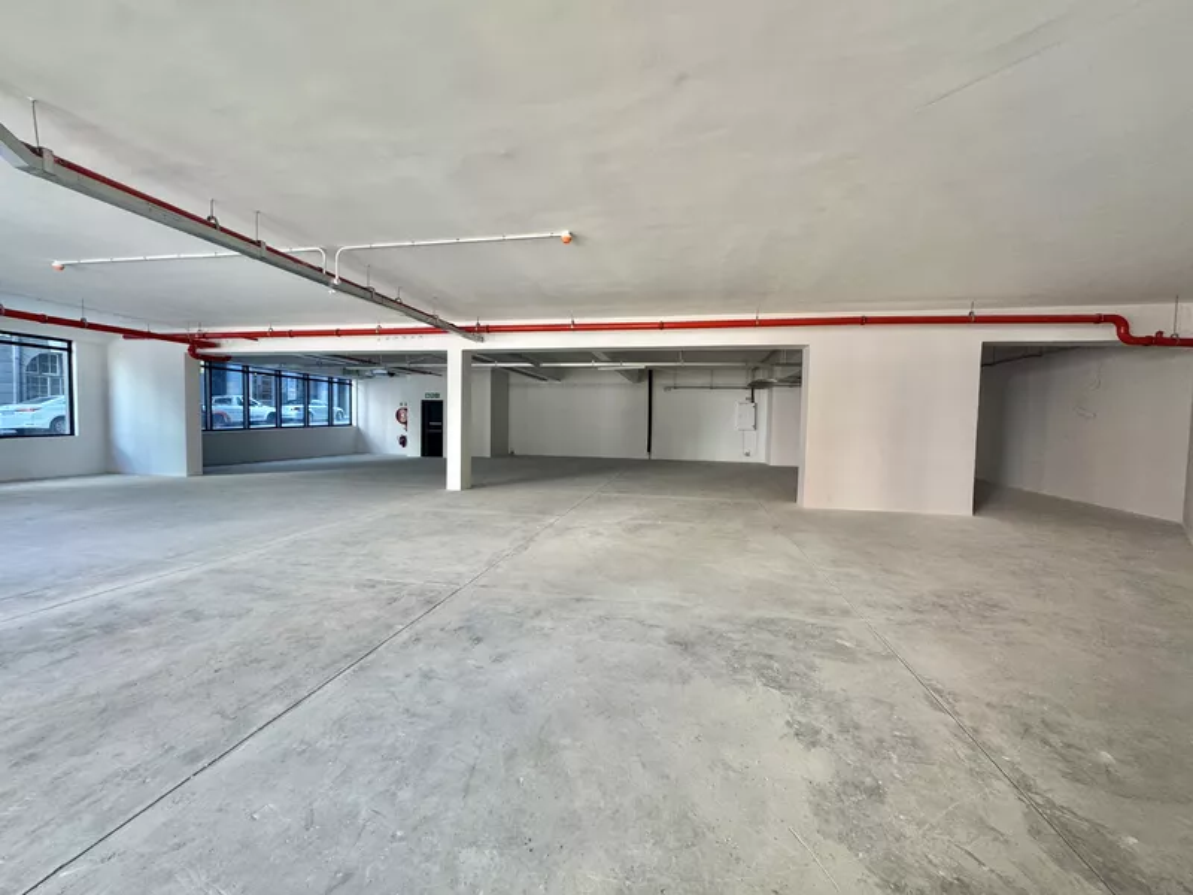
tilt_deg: -3.1
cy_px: 448
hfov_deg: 102.1
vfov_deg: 85.7
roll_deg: -1.1
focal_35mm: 14
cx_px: 596
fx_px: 482
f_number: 2.2
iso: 200
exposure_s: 1/99
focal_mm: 2.22
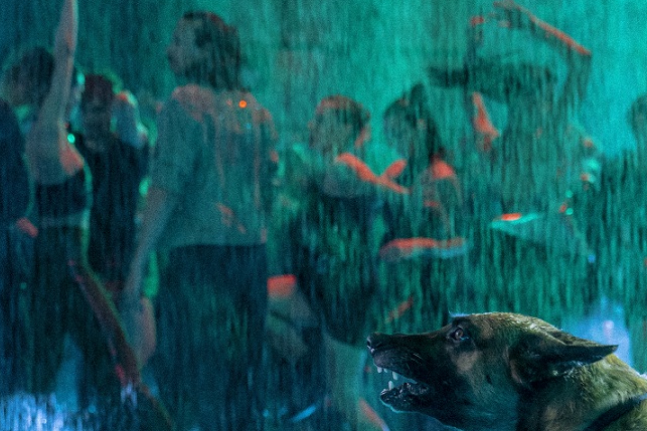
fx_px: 2265
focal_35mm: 126
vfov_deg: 10.8
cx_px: 148
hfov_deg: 16.2
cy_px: 419
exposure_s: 1/125
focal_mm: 50
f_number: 3.5
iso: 1600
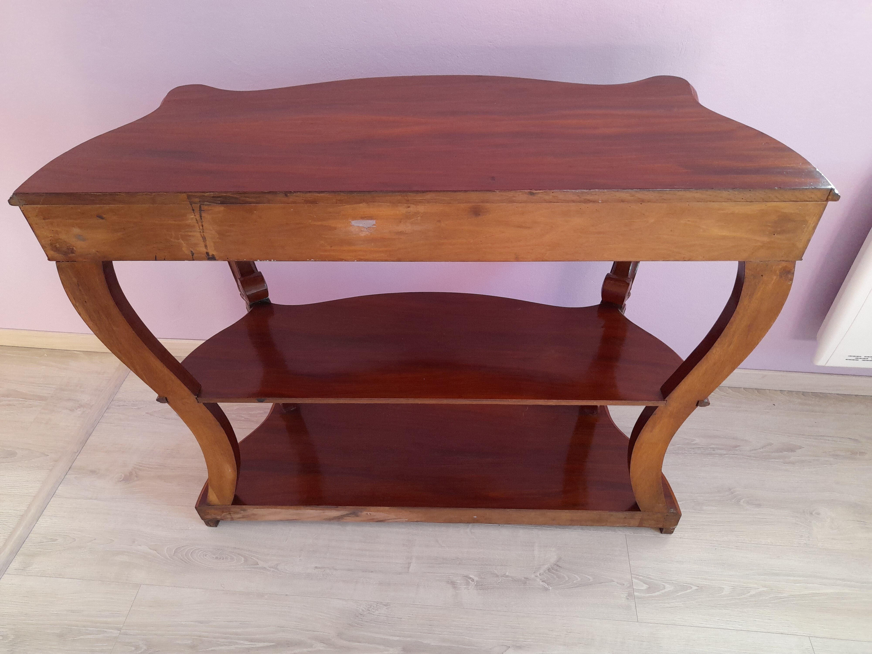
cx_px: 436
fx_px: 630
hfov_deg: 69.4
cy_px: 327
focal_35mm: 25
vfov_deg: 54.9
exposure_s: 1/60
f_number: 2
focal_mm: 4.6
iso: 320
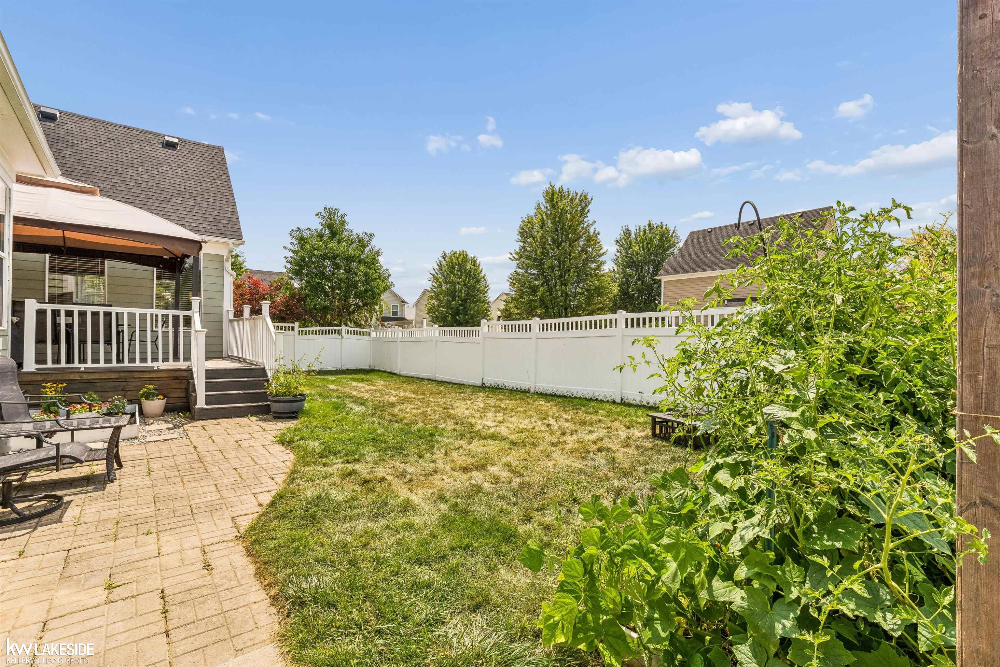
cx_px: 500
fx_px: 444
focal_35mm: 16
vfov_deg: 73.7
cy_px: 334
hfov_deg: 96.7
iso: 400
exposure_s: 1/400
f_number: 13
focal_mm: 16
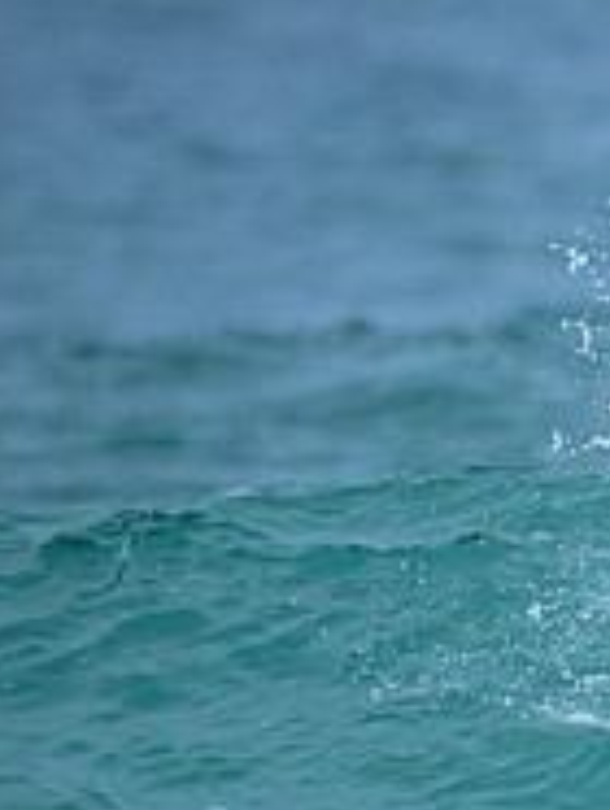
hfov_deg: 0.5
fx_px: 77219
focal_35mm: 3294
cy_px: 757
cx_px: 1481
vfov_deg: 0.6
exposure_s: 1/2500
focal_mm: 800
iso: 400
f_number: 6.3
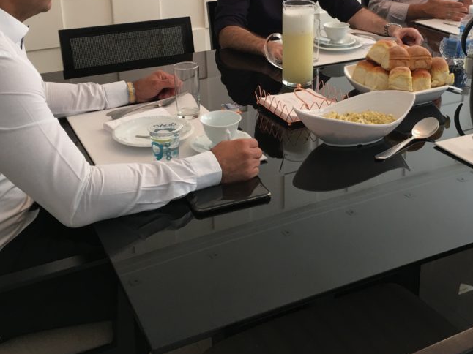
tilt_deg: -17.6
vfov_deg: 31.0
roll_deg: -0.5
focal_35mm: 46
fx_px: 628
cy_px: 95
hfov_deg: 41.2
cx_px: 268
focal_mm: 4.15
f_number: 2.2
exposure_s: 1/15
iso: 25
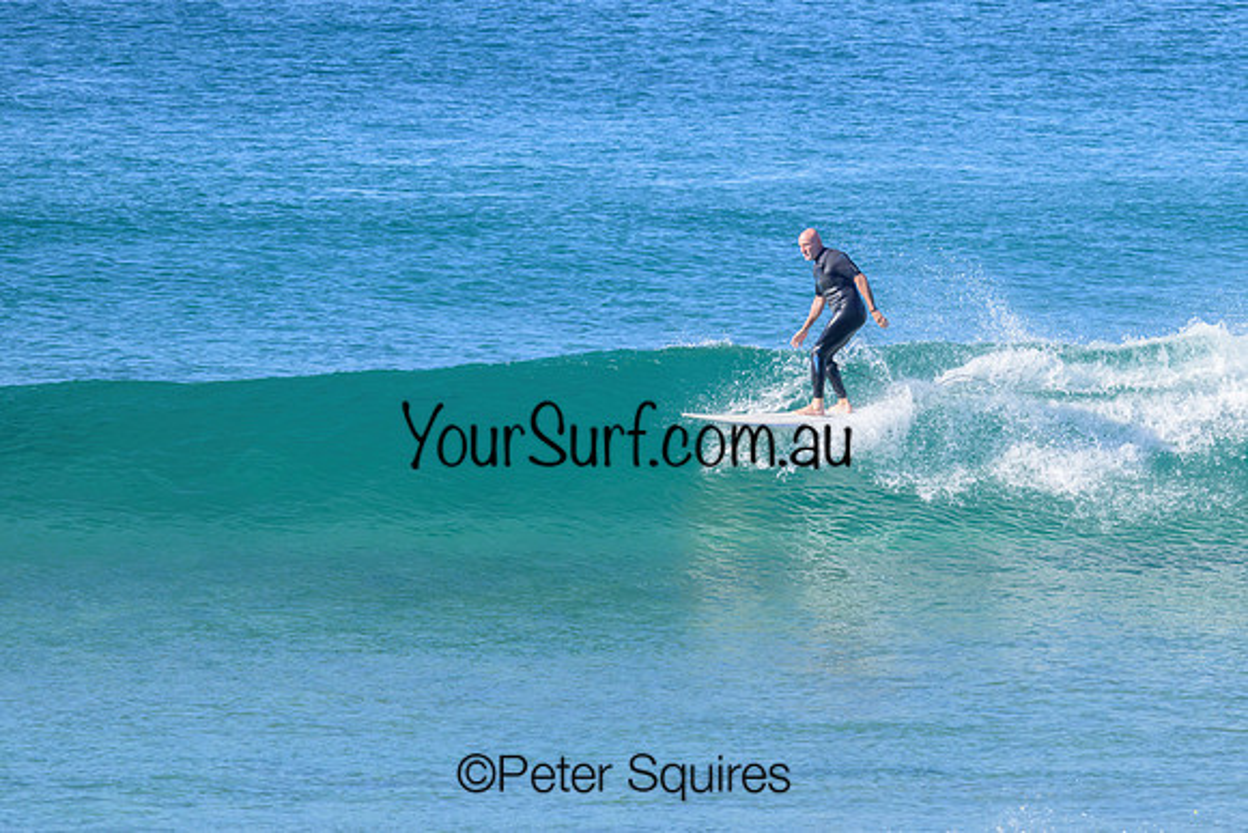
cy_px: 267
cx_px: 847
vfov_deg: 2.5
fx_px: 19303
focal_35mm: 557
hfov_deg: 3.7
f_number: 10
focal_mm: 410
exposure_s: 1/1250
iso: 900
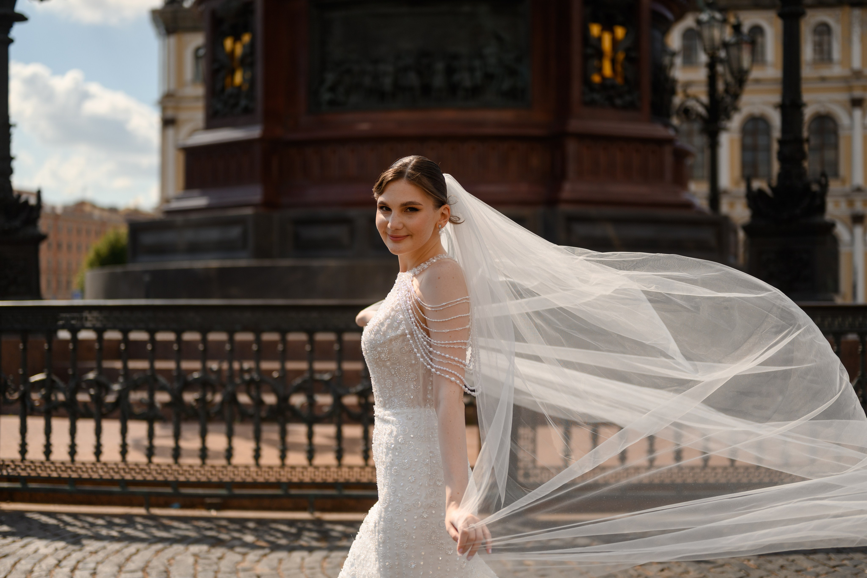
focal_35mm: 53
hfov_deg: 37.7
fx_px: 1271
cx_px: 440
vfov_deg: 25.6
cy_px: 288
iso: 100
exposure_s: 1/5000
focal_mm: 50
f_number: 1.8
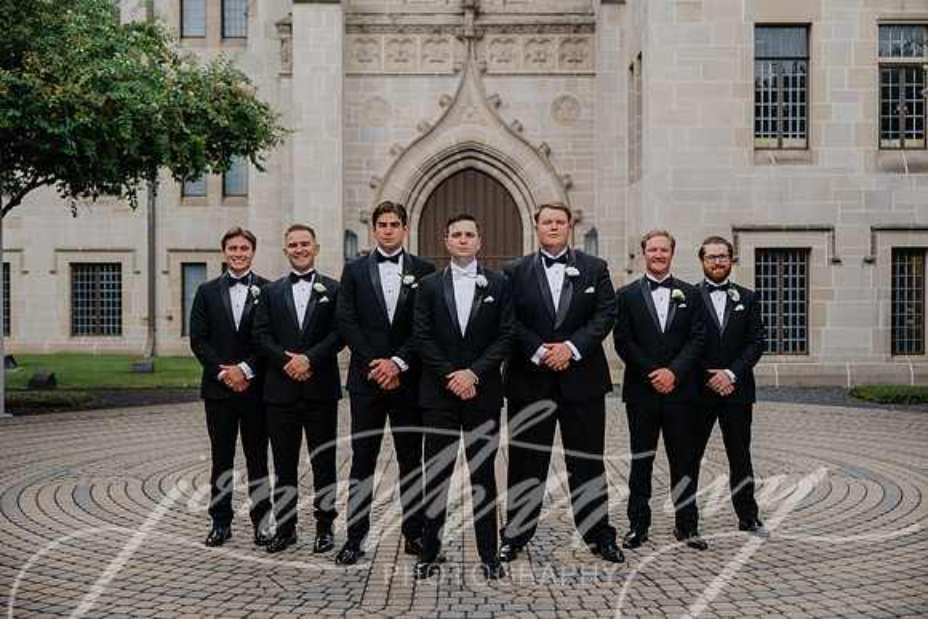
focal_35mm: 46
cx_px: 464
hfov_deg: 42.7
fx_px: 1186
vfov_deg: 29.3
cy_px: 310
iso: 64
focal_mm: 46
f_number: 2.8
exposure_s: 1/250
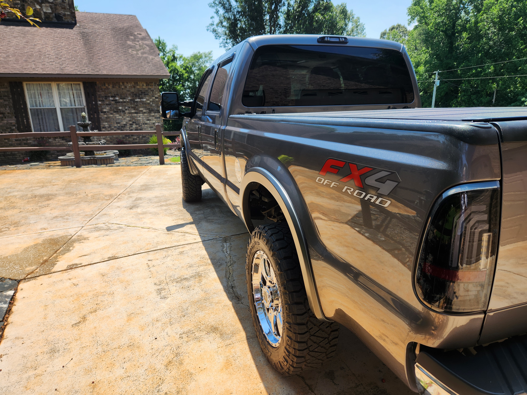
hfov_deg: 73.9
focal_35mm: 23
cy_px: 198
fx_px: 350
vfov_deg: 58.9
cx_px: 264
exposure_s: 1/1033
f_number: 1.8
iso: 20
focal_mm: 5.4
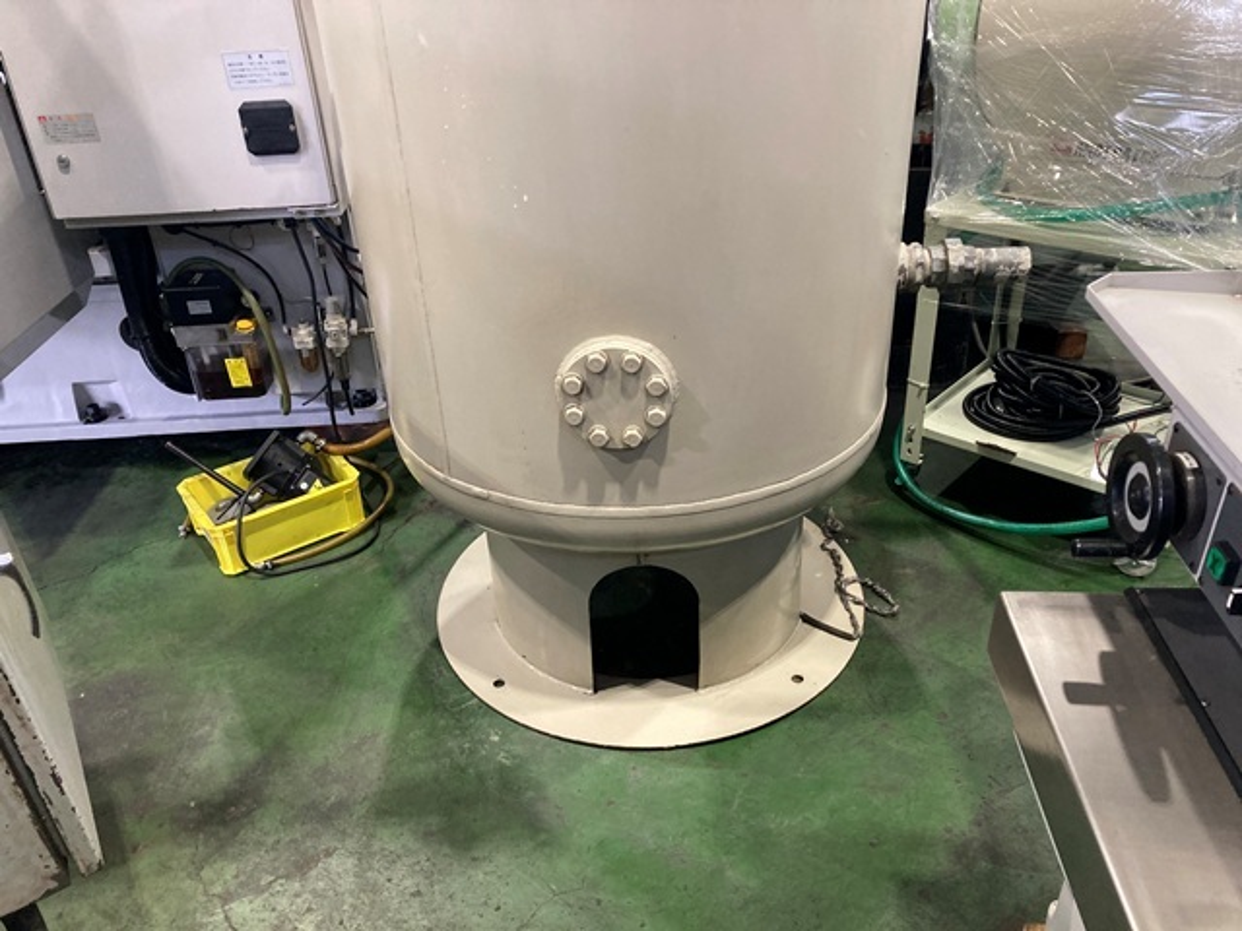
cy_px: 466
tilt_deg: -30.7
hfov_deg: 63.4
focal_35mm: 28
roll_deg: +3.3
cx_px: 621
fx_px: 1005
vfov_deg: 49.7
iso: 200
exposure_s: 1/60
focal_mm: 3.99
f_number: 1.8
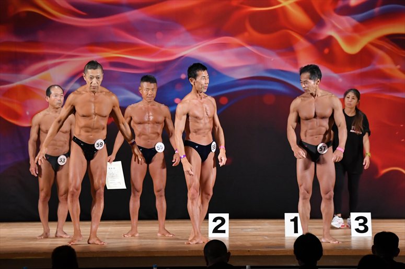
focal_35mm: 174
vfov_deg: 7.9
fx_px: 1957
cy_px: 134
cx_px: 202
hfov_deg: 11.8
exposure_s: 1/400
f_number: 5.6
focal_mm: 116
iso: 3200
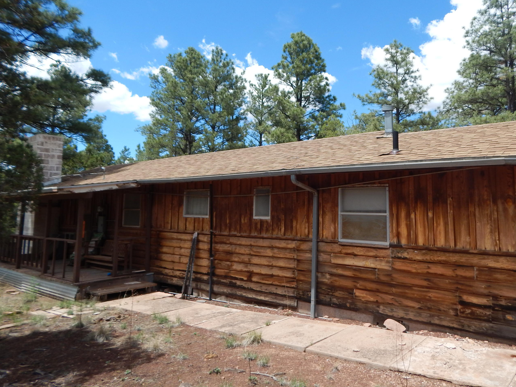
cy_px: 162
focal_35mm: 26
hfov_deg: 67.1
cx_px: 288
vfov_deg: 52.8
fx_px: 388
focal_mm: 4
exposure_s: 1/400
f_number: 6
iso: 125
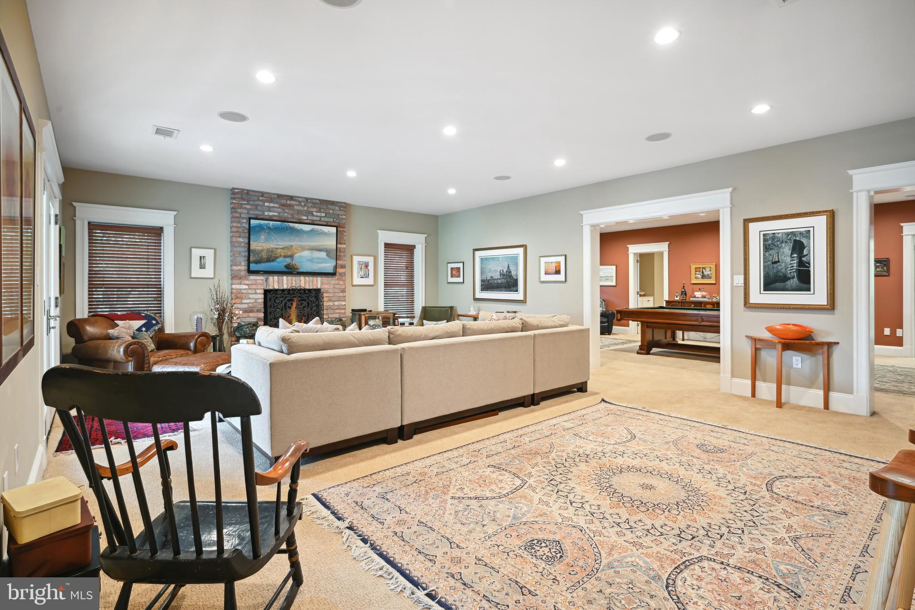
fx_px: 432
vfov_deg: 70.4
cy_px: 305
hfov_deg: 93.3
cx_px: 458
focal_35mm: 17
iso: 200
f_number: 9
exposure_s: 1
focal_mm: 17
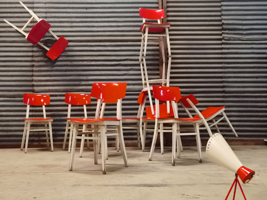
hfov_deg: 52.6
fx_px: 270
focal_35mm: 35
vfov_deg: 40.7
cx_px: 134
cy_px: 100
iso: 500
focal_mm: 6.71
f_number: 1.9
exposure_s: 1/25
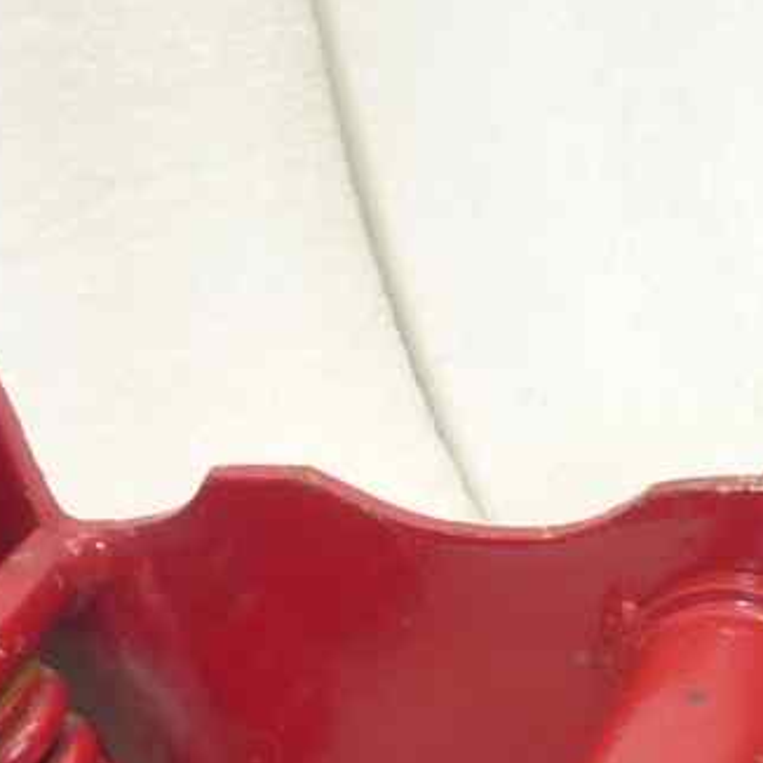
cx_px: 716
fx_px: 4339
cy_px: 556
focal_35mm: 174
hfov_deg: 10.0
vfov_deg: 10.0
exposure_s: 1/20
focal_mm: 4.1
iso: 80
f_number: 3.3
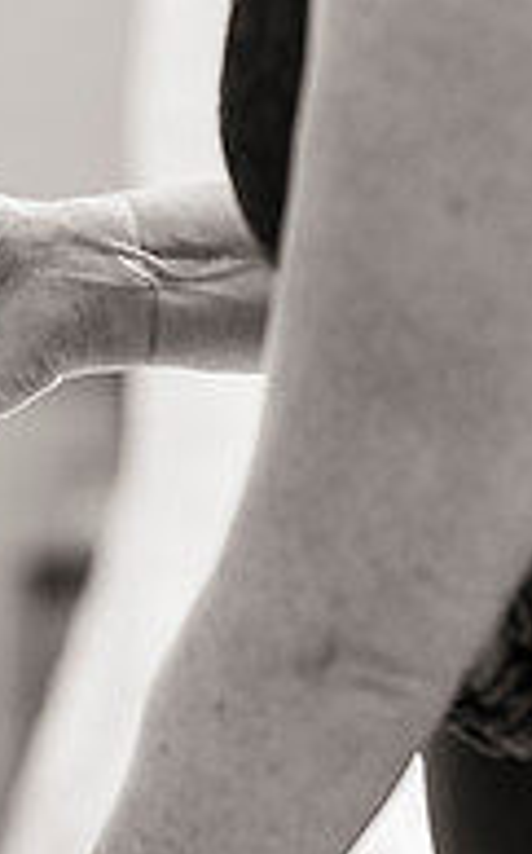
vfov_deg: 10.4
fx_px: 4670
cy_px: 233
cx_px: -112
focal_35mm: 201
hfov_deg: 6.5
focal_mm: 85
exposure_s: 1/250
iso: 640
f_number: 2.8
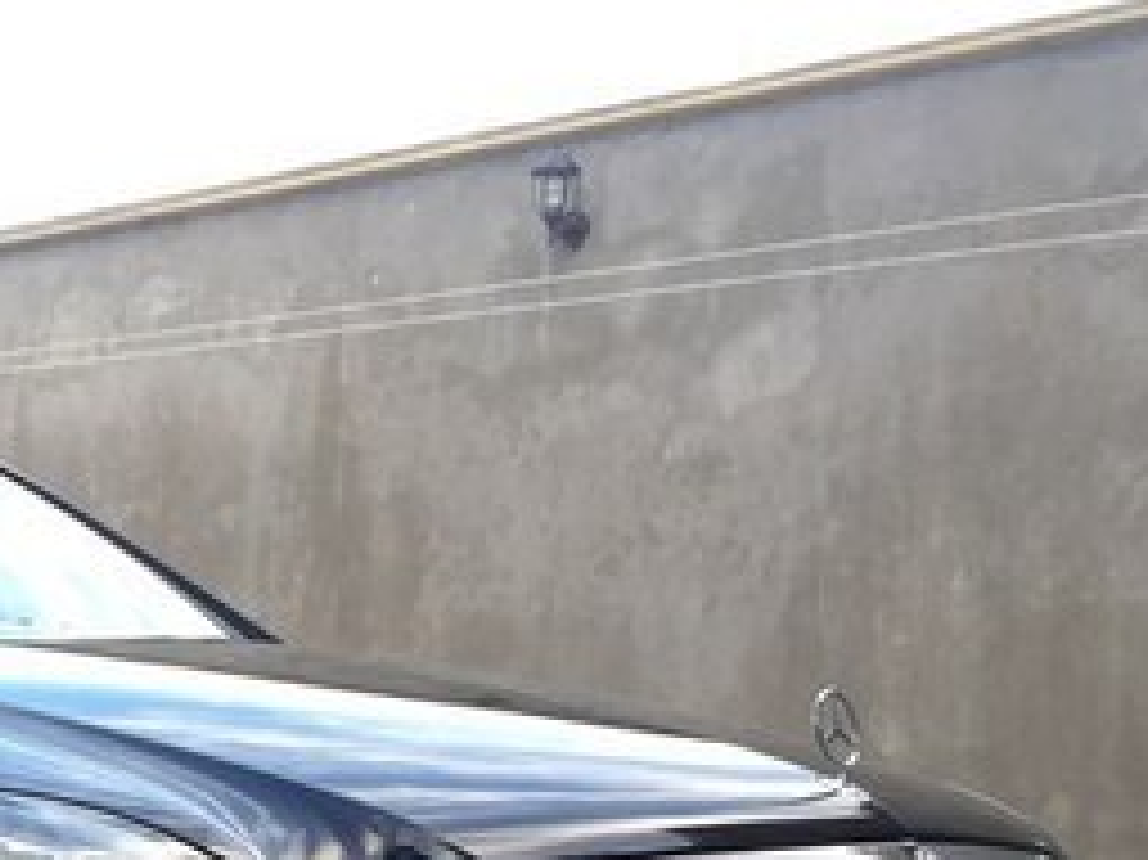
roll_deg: -1.8
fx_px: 2486
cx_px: -153
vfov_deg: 19.0
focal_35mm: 75
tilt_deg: -2.8
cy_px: 898
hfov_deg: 24.1
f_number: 2.2
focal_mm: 4.15
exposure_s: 1/100
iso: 50
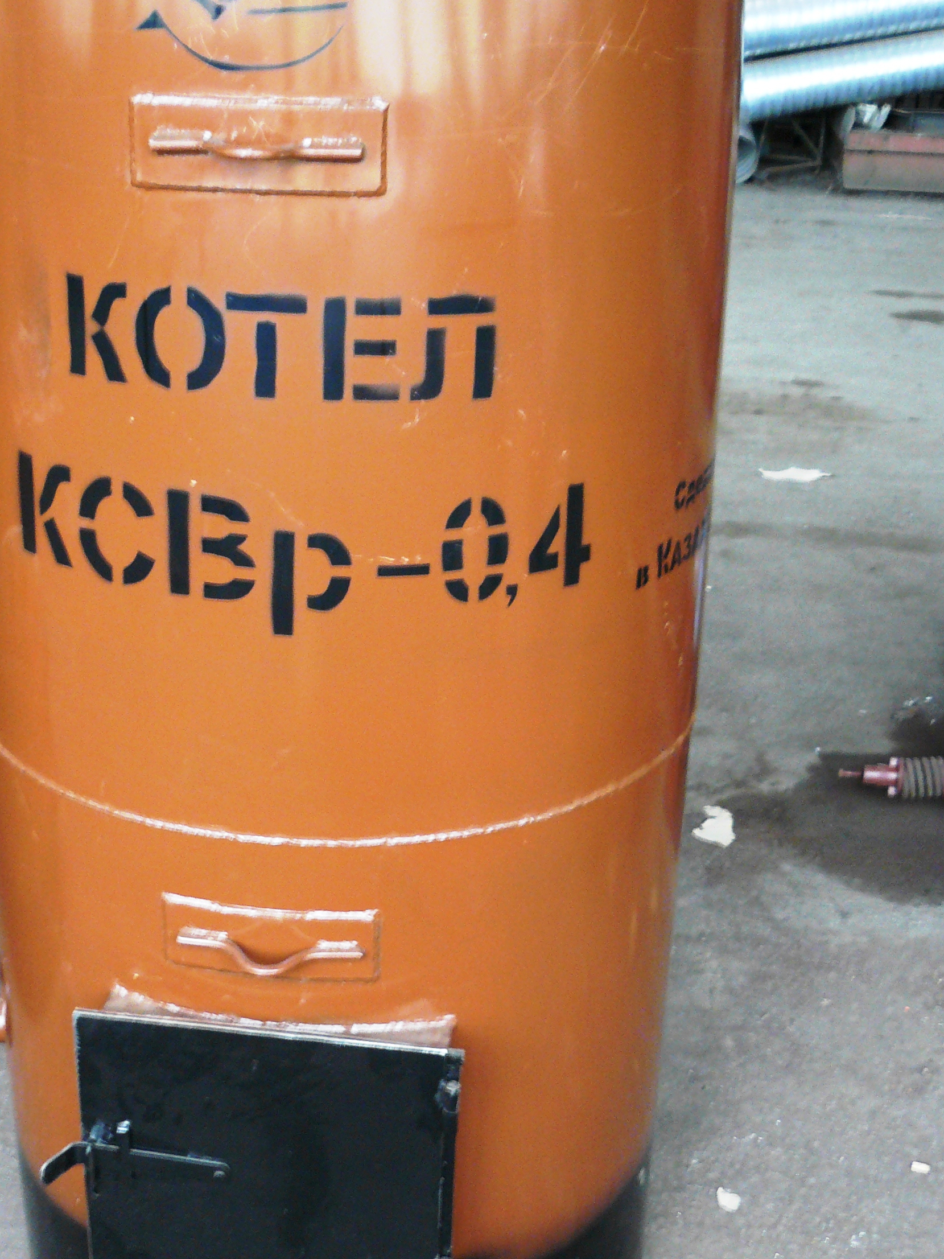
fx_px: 1818
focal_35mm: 50
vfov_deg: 38.2
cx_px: 331
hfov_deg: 29.0
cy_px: 639
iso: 200
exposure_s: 1/10
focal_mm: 6
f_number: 2.8
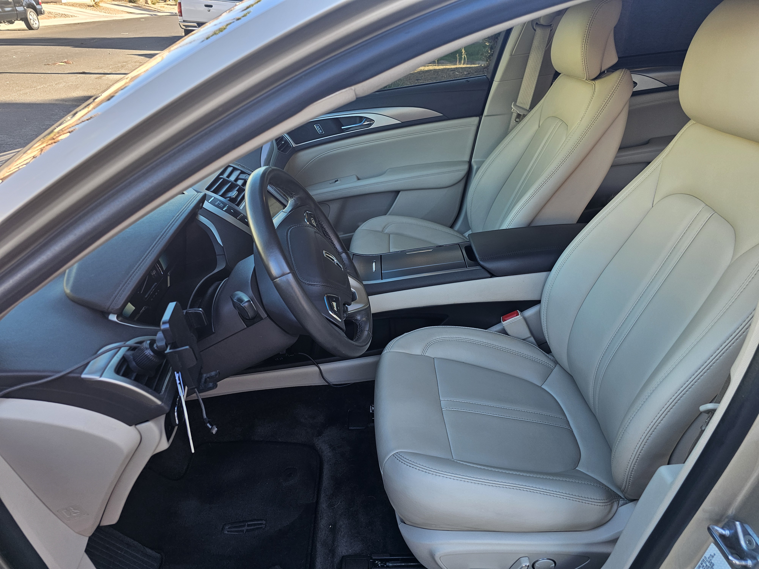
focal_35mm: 23
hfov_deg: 73.9
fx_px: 504
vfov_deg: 58.9
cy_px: 284
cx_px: 380
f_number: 1.7
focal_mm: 6.3
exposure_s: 1/180
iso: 64
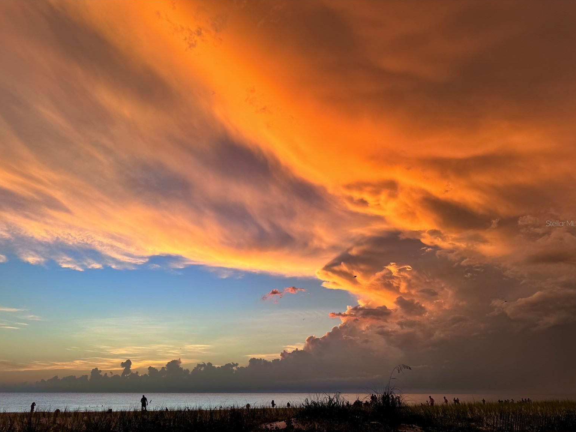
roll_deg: -0.7
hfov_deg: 69.4
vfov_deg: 54.9
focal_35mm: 25
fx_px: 416
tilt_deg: +21.3
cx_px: 281
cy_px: 223
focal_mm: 6.76
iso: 80
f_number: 1.78
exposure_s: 1/1026
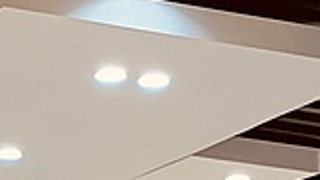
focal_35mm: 224
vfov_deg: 5.1
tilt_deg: +2.2
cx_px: -53
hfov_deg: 9.5
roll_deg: -2.2
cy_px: 568
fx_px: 1900
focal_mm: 4.25
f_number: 1.8
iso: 64
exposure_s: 1/100
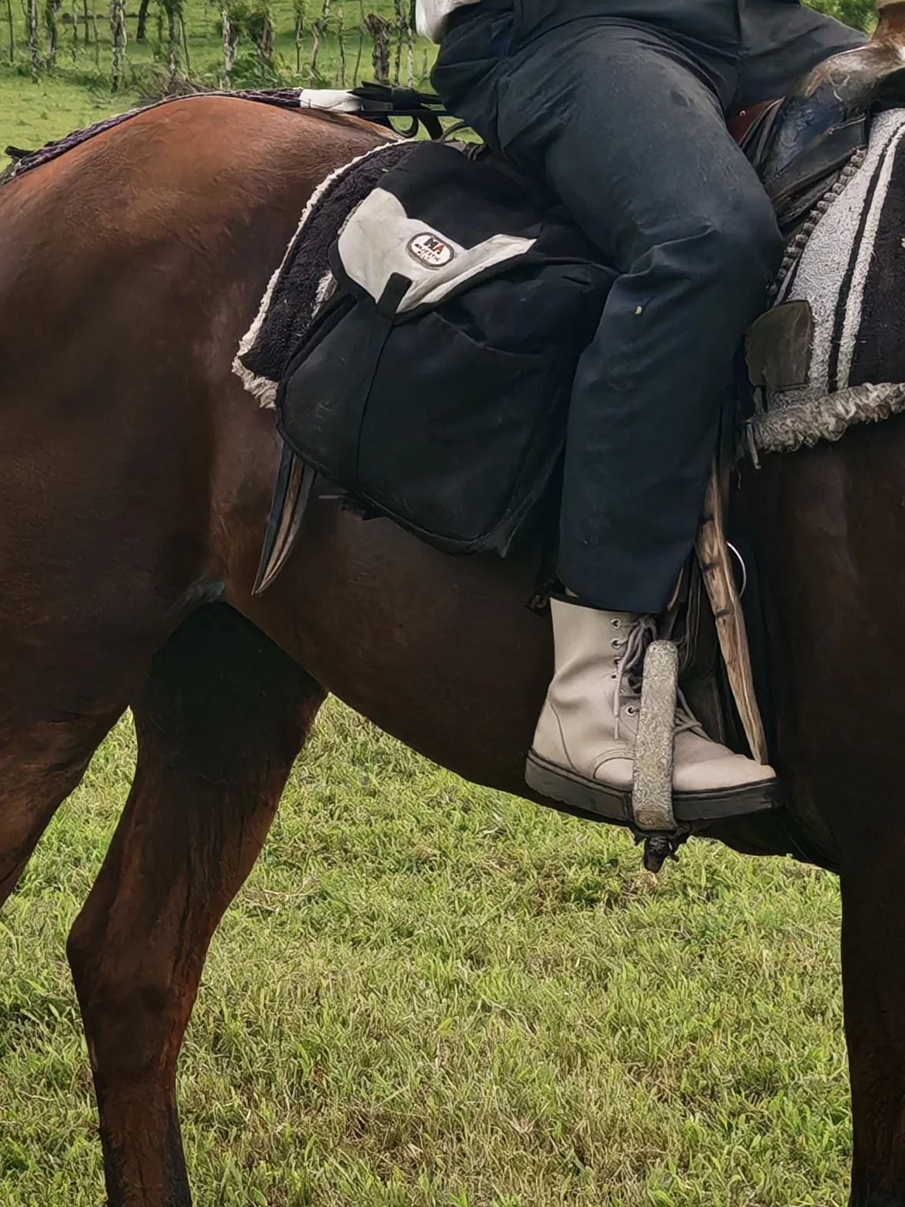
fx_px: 4951
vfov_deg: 13.8
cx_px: 377
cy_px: 186
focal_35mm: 142
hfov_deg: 10.4
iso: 50
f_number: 1.9
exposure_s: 1/1200
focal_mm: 6.67
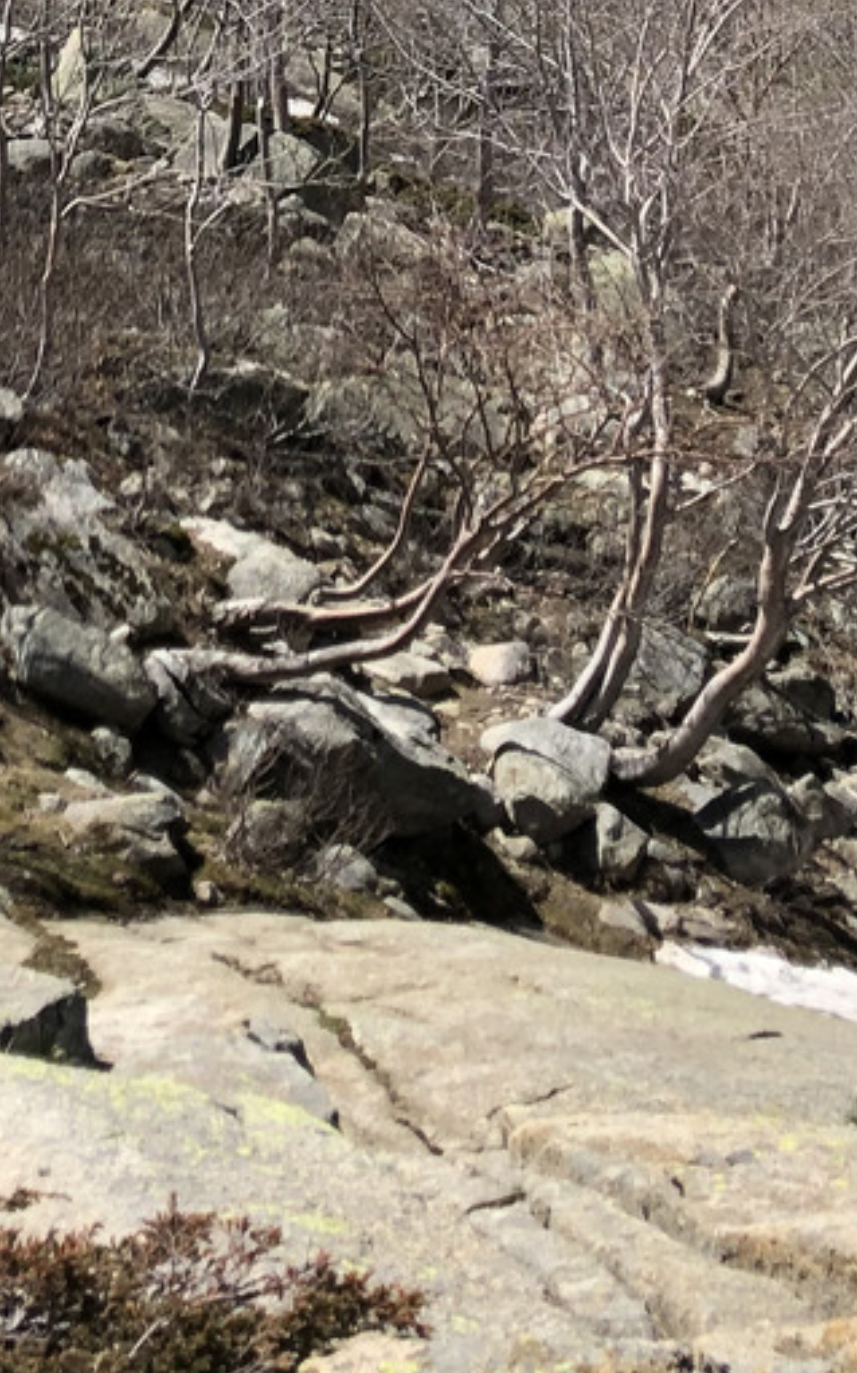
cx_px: -43
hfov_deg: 13.8
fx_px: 3478
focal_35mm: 93
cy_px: -607
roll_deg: +3.0
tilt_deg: +15.4
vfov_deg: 19.7
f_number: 1.8
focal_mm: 4
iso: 20
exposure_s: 1/1946
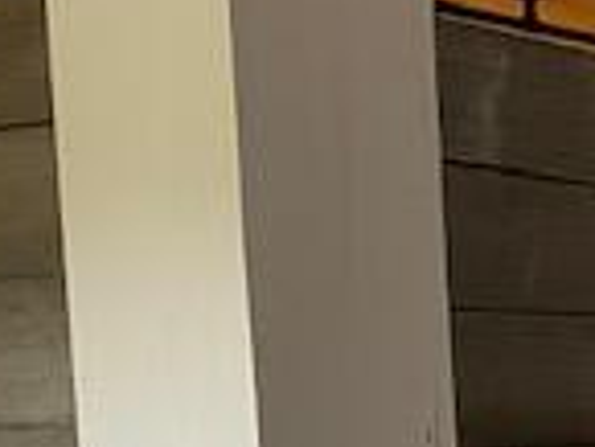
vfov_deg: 12.3
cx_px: 796
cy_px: 673
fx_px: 1978
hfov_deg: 16.1
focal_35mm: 115
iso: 160
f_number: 1.8
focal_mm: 4.25
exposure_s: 1/60
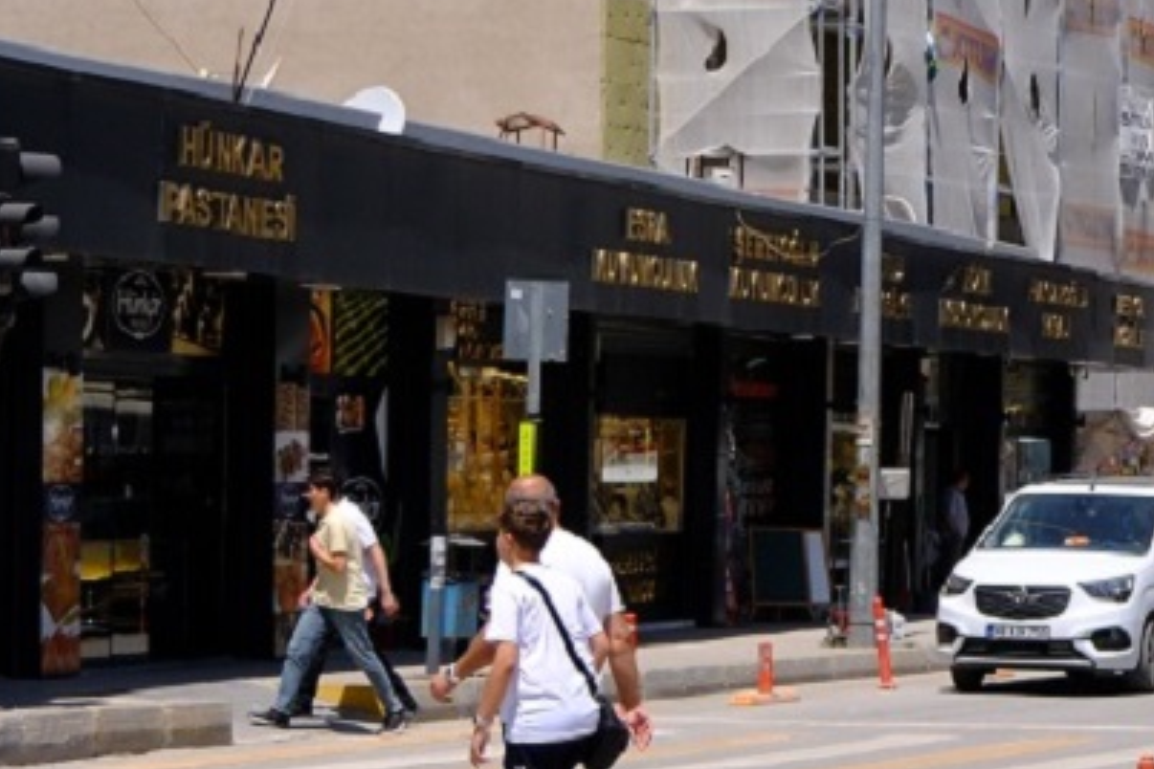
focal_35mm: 119
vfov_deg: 11.5
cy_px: 462
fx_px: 3814
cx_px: 1605
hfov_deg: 16.1
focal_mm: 23.5
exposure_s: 1/3200
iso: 400
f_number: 4
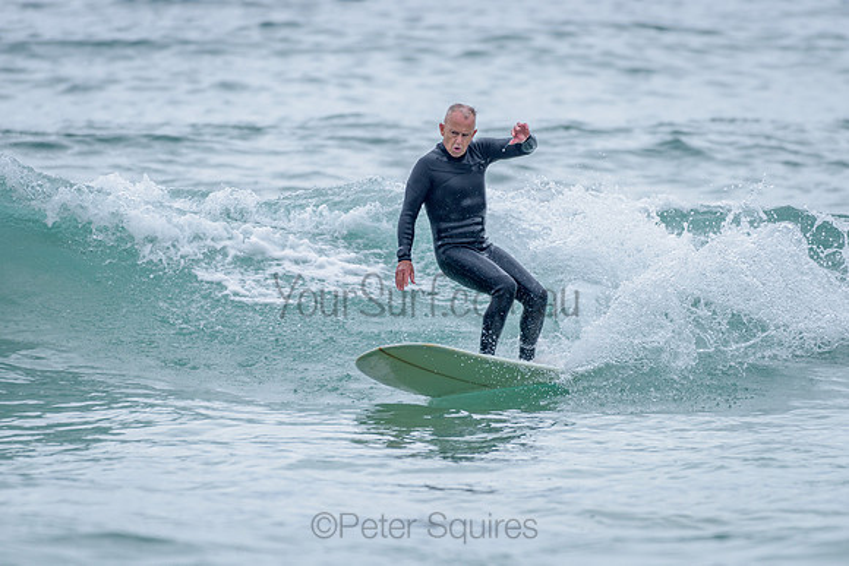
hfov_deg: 3.4
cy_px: 286
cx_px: 494
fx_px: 14465
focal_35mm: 613
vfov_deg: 2.2
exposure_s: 1/1250
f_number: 5.6
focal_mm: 500
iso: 250
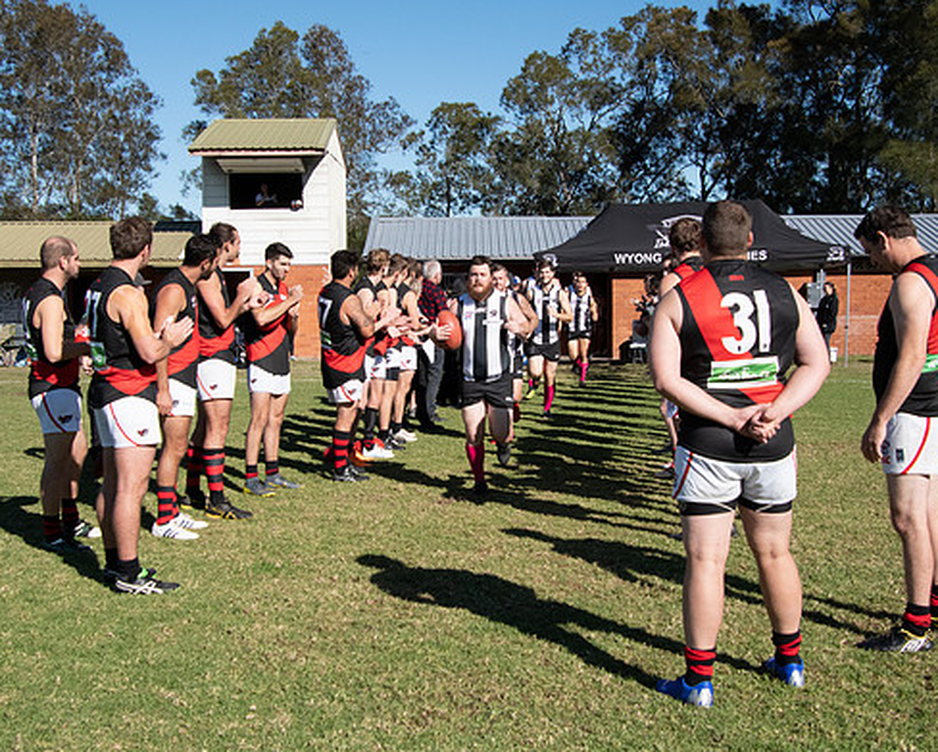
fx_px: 1222
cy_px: 351
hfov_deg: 42.0
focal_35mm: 44
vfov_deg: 34.2
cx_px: 483
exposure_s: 1/3200
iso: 800
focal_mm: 24
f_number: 7.1
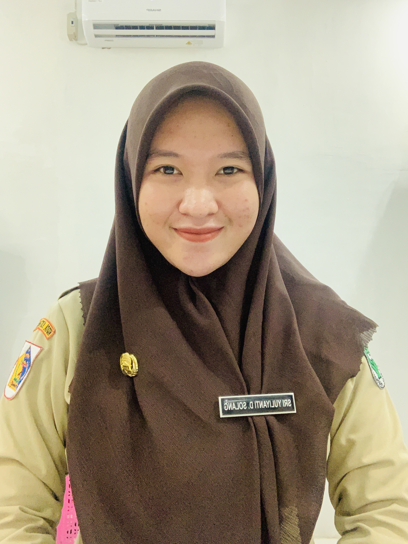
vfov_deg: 56.8
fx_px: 503
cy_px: 272
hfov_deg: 44.2
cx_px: 204
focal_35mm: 32
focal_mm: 2.87
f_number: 2.2
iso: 400
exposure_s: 1/25
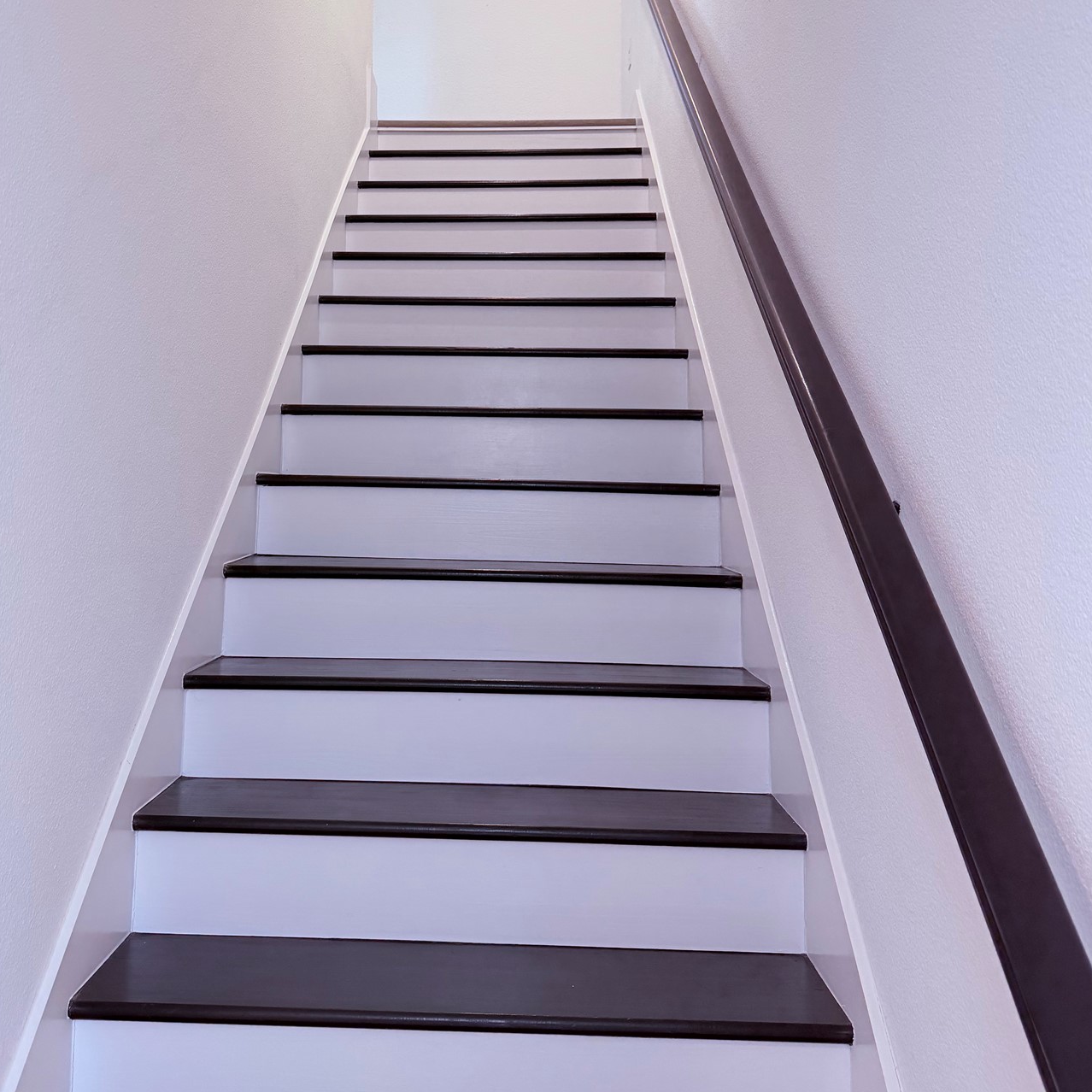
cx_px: 474
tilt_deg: +6.8
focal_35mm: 34
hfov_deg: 48.3
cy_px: 341
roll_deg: -0.7
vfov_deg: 47.4
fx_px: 1213
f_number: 1.78
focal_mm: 6.76
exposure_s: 1/120
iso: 160
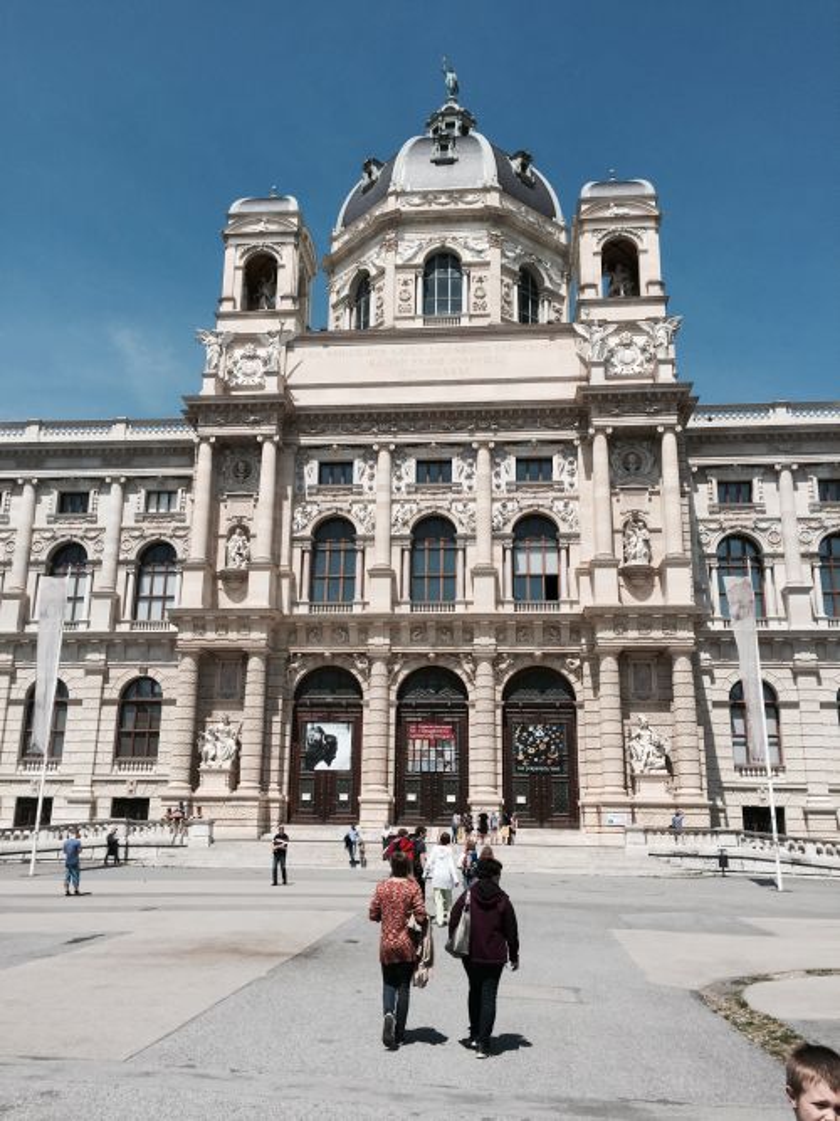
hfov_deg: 48.2
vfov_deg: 61.7
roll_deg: +0.1
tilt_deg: +16.2
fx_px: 939
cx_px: 420
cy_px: 560
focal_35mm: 29
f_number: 2.2
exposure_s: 1/2825
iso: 32
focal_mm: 4.15
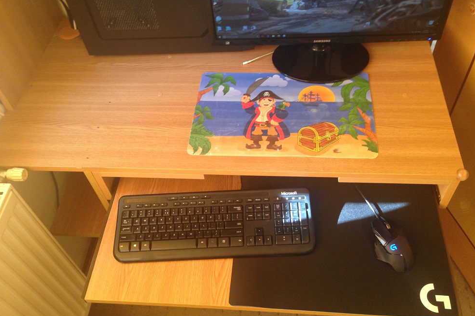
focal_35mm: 35
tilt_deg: -50.2
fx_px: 462
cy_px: 155
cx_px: 241
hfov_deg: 54.4
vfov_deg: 37.9
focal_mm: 4.12
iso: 125
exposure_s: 1/20
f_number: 2.4
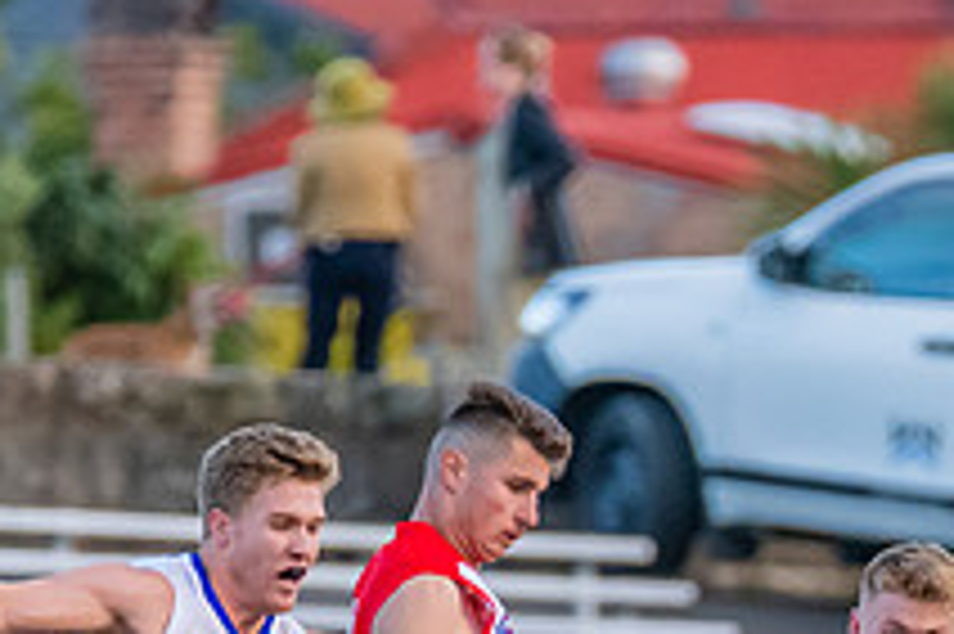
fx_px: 49462
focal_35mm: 1868
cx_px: 1160
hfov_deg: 1.1
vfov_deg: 0.7
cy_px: 964
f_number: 6.3
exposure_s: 1/1600
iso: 4000
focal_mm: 460
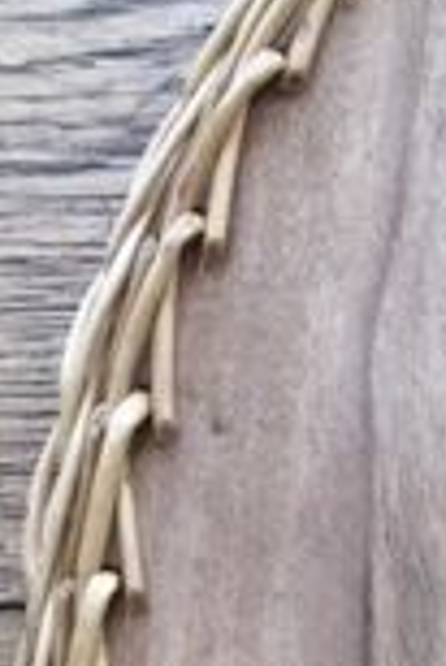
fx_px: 2318
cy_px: 1077
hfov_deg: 10.6
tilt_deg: -83.6
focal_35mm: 125
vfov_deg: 14.9
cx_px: 684
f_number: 2.2
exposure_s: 1/100
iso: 40
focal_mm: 4.15
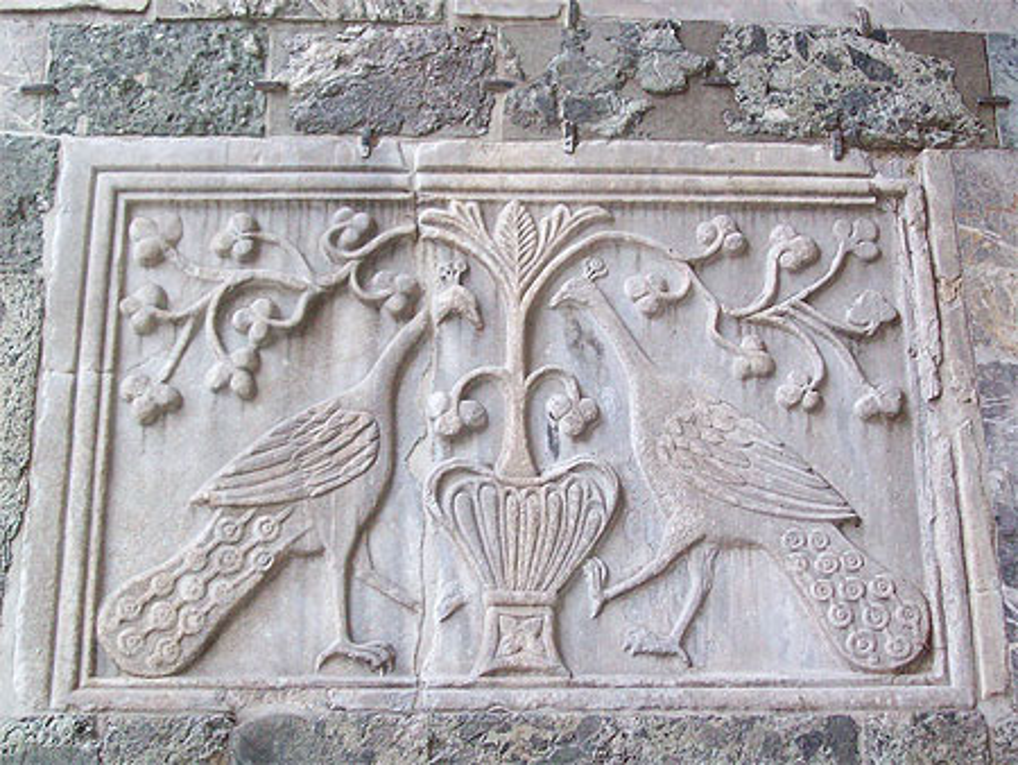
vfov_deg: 26.1
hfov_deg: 34.3
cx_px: 509
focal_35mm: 56
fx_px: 1648
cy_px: 382
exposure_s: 1/169
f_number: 3.4
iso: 315
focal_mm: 9.4
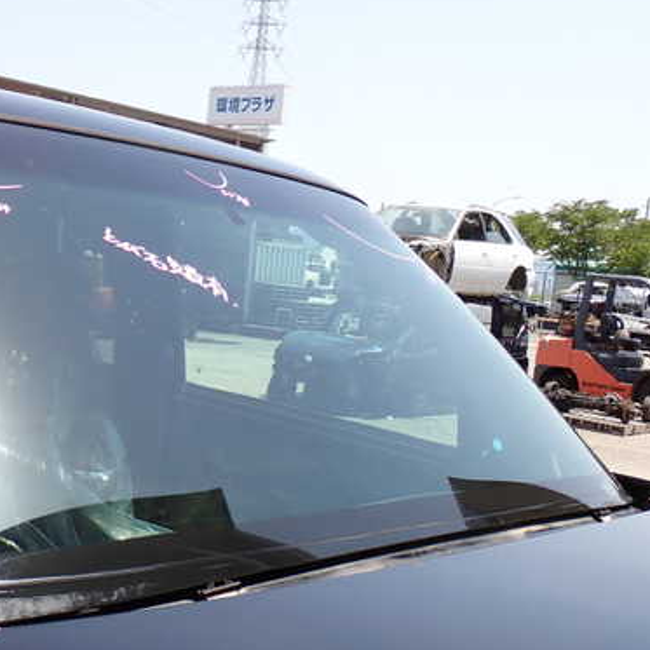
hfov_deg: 31.0
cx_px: 152
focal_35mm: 54
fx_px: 1147
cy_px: 352
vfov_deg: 31.6
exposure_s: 1/500
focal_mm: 6.83
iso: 100
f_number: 3.5
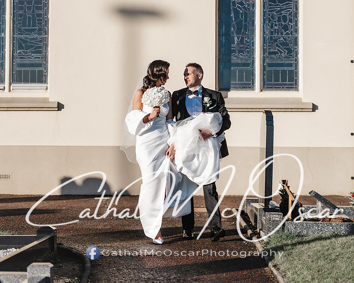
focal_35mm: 116
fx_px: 1215
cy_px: 147
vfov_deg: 13.3
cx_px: 217
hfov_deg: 16.6
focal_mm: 80
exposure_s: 1/1250
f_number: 2.8
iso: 100
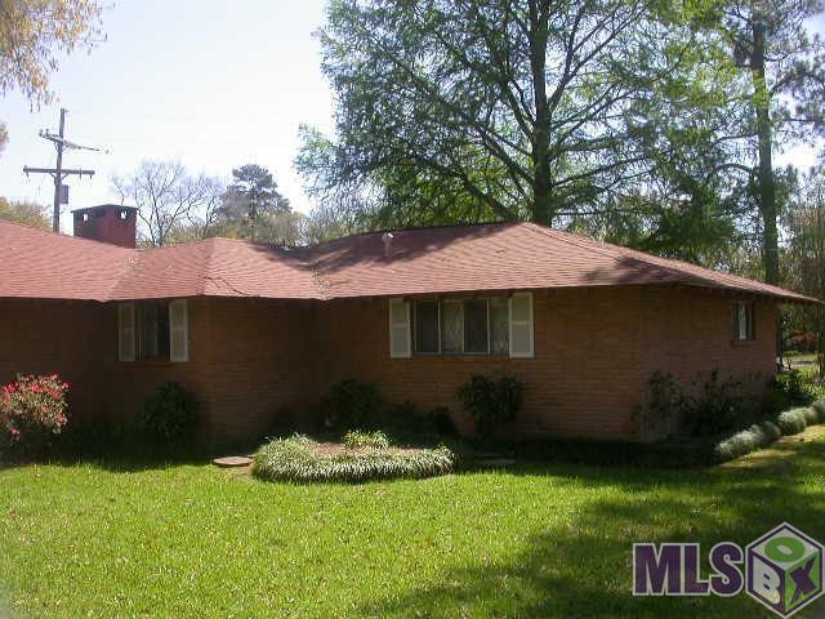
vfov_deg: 37.7
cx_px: 412
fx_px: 906
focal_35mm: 38
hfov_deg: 49.0
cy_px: 310
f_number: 6
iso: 100
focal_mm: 7.85
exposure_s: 1/205
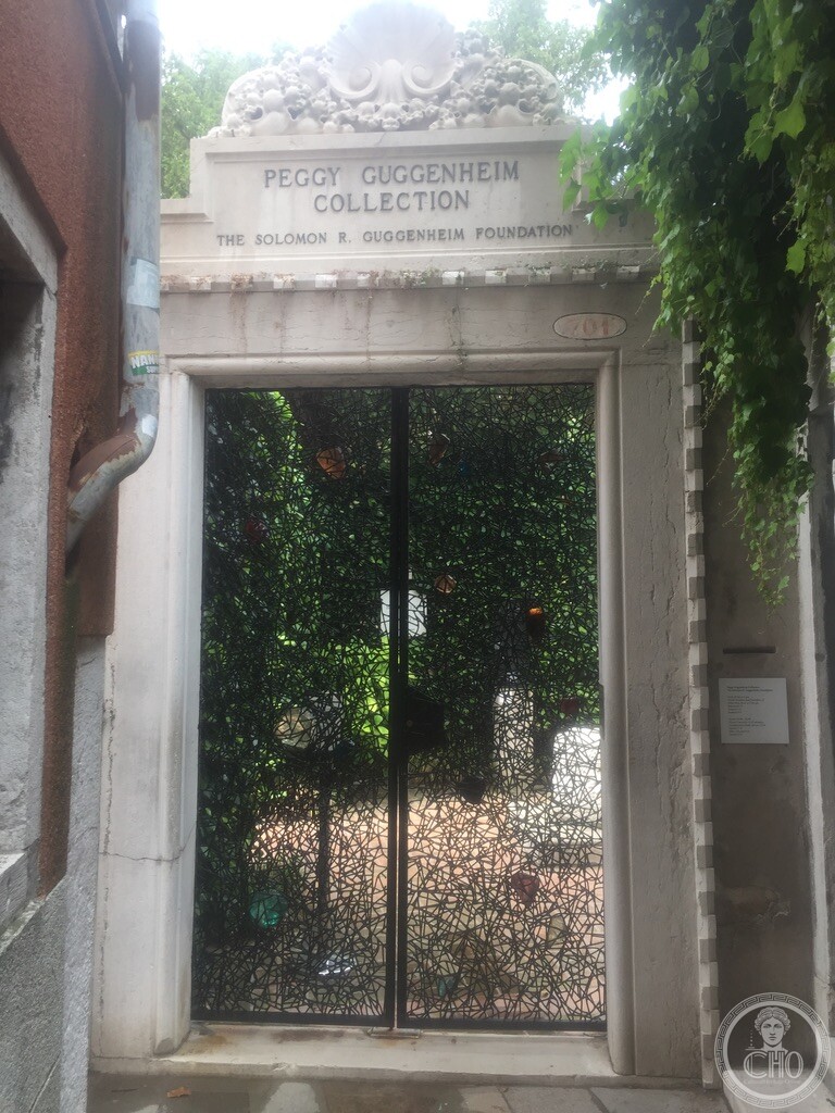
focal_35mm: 29
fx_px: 933
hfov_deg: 48.2
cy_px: 556
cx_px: 418
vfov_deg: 61.7
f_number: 2.2
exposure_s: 1/182
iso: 32
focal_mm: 4.15
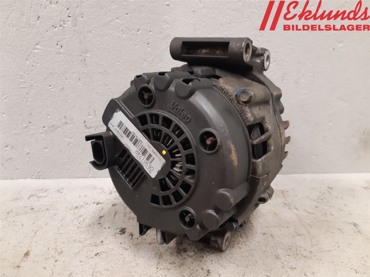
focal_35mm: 26
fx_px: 278
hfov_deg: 67.3
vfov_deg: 53.1
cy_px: 138
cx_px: 185
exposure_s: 1/33
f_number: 1.7
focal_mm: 3.93
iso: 200
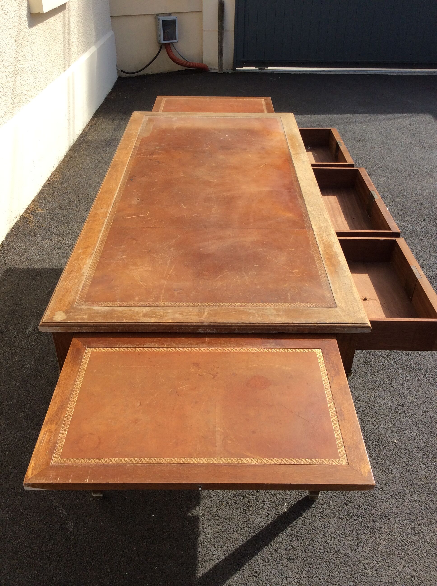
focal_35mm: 32
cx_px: 218
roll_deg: -0.9
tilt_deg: -33.9
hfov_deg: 44.1
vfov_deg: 56.9
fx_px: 540
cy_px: 293
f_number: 2.4
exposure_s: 1/1100
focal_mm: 3.3
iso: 32
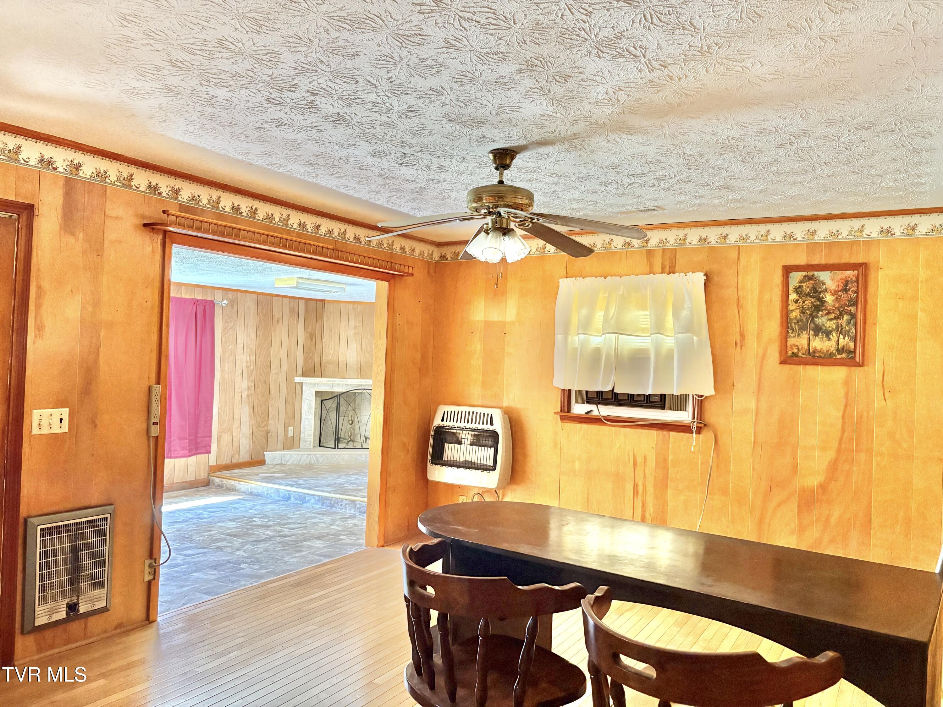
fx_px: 708
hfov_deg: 67.3
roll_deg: -2.2
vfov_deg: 53.1
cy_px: 354
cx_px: 472
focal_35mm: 26
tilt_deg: +1.2
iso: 500
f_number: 1.6
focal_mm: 5.96
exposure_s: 1/60
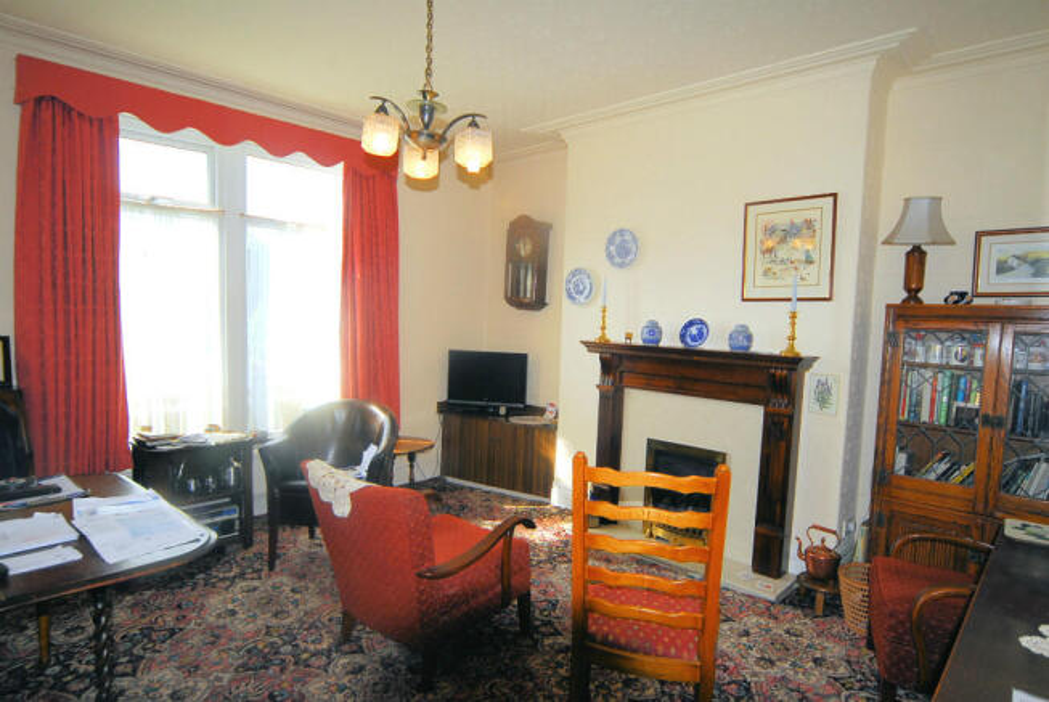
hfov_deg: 85.4
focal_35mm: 20
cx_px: 524
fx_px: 569
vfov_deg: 63.4
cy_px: 351
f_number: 4.8
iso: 100
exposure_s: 1/80
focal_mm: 13
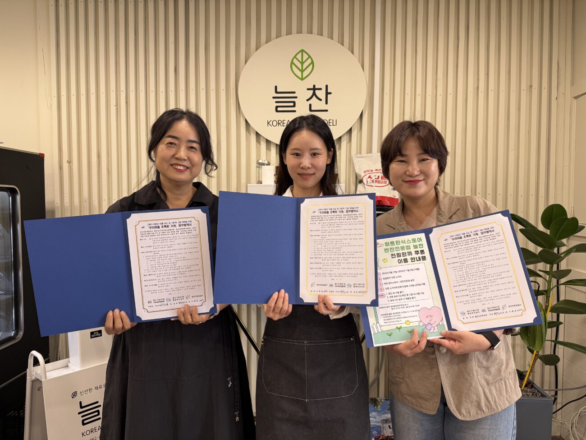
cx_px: 293
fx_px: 406
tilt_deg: -1.7
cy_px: 220
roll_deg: -0.1
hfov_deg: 71.6
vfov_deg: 56.8
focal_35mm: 24
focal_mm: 6.76
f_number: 1.78
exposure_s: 1/120
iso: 125
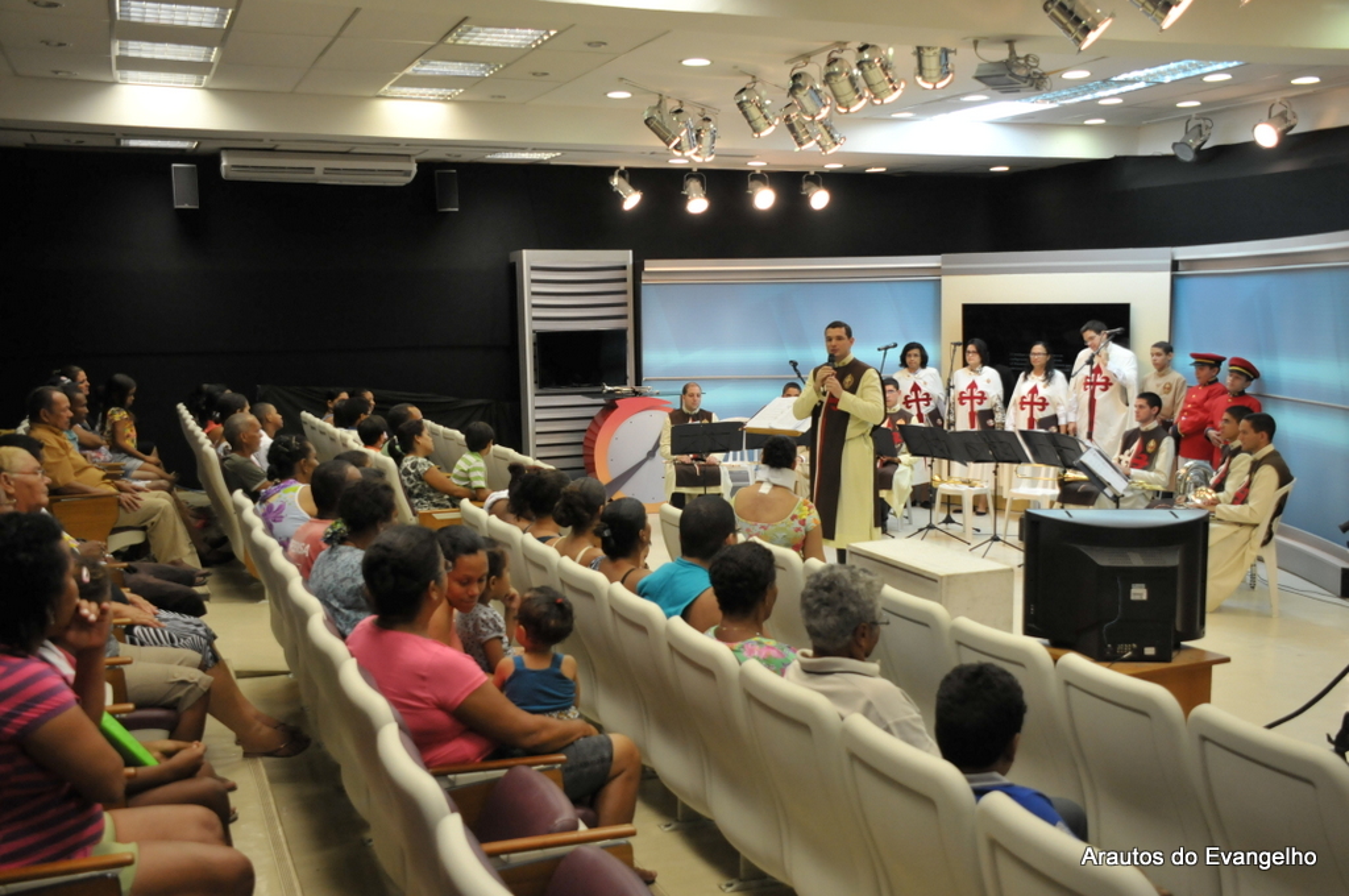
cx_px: 674
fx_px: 1403
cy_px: 448
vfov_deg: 35.4
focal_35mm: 38
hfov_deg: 51.3
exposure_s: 1/80
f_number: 4.5
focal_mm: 25
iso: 800
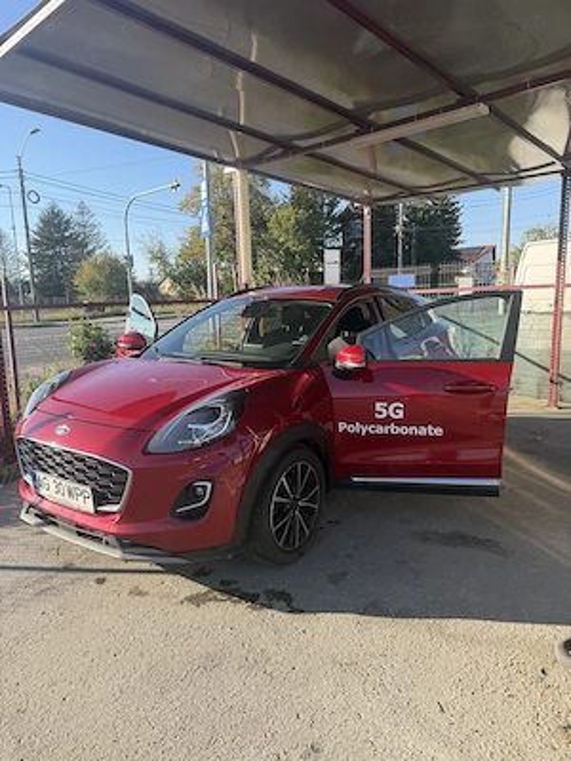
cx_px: 286
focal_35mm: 24
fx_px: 528
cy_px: 380
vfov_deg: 71.6
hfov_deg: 56.8
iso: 80
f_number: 1.78
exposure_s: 1/1464
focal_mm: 6.76
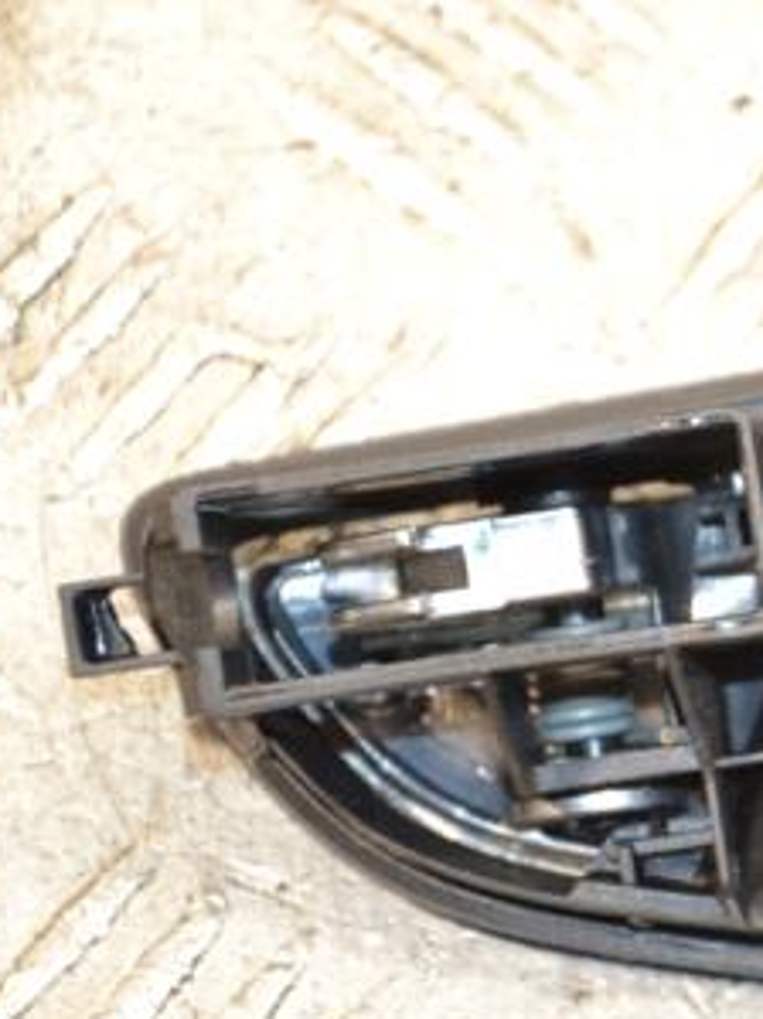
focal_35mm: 266
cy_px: 654
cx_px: 974
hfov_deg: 5.6
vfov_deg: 7.4
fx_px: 7823
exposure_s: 1/60
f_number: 5.6
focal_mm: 92
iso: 800
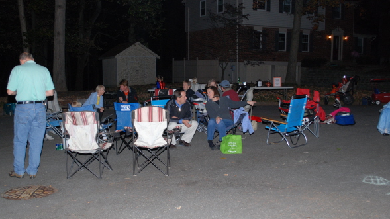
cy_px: 112
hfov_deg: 49.4
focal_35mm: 41
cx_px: 181
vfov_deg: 29.0
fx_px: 424
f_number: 4.2
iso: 400
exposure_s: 1/60
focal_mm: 24
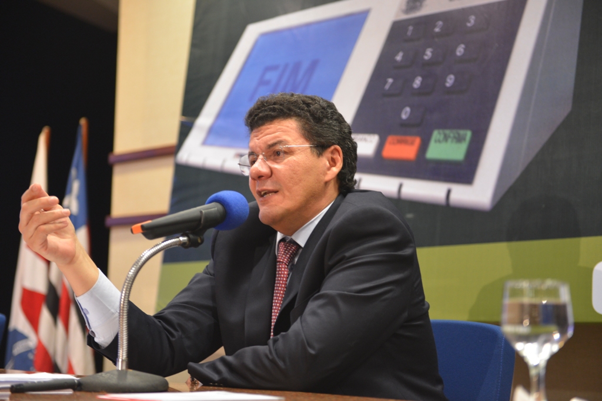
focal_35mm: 62
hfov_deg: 32.4
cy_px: 200
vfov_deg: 21.9
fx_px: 1037
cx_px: 301
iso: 1600
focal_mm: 62
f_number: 2.8
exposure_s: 1/60
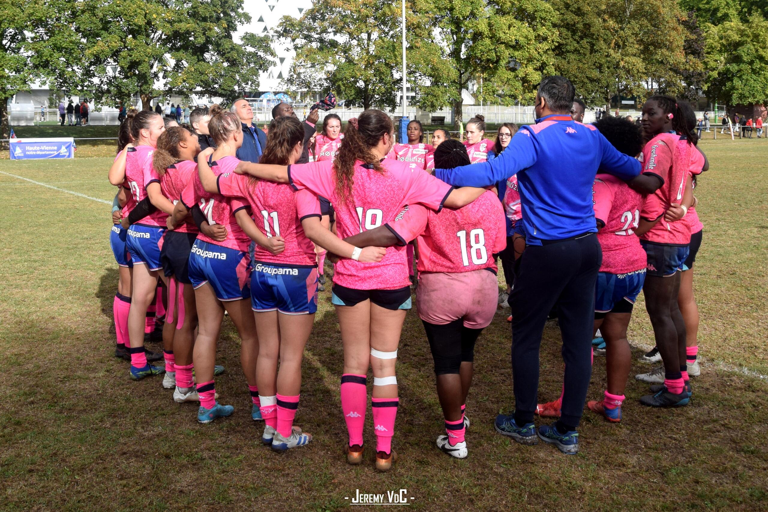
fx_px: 576
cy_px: 256
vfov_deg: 47.9
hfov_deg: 67.4
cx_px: 384
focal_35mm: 27
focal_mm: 18
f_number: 6.3
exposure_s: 1/1600
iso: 400
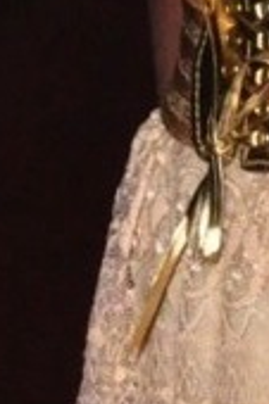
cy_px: -425
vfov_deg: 3.1
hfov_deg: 2.1
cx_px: 521
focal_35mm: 657
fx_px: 7378
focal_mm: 62
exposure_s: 1/125
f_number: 7.1
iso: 3200
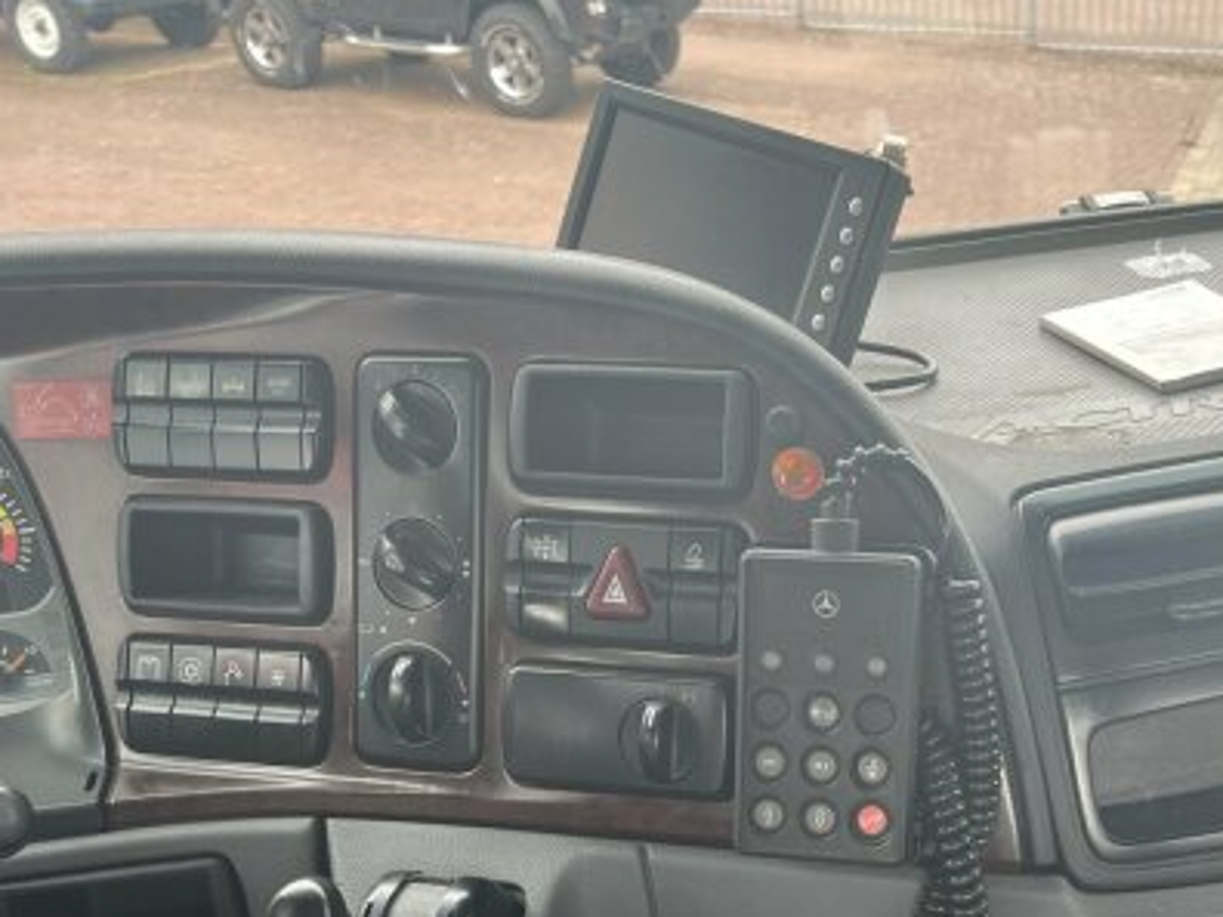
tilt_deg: -34.0
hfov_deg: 43.4
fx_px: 1484
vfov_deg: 33.4
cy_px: 735
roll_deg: +1.6
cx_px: 914
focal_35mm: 42
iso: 40
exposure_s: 1/121
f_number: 1.5
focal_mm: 5.7
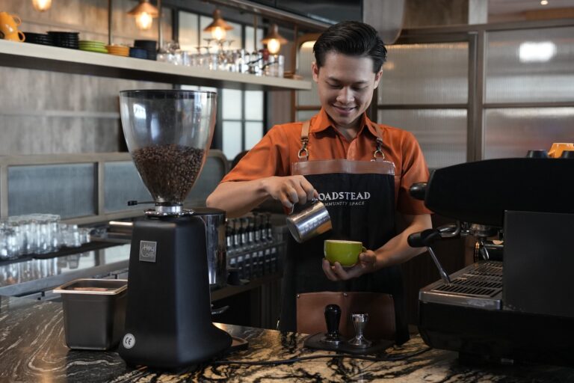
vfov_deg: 26.0
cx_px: 287
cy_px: 192
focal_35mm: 52
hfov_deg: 38.2
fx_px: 829
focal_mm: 35
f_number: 2.8
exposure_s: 1/200
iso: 1600
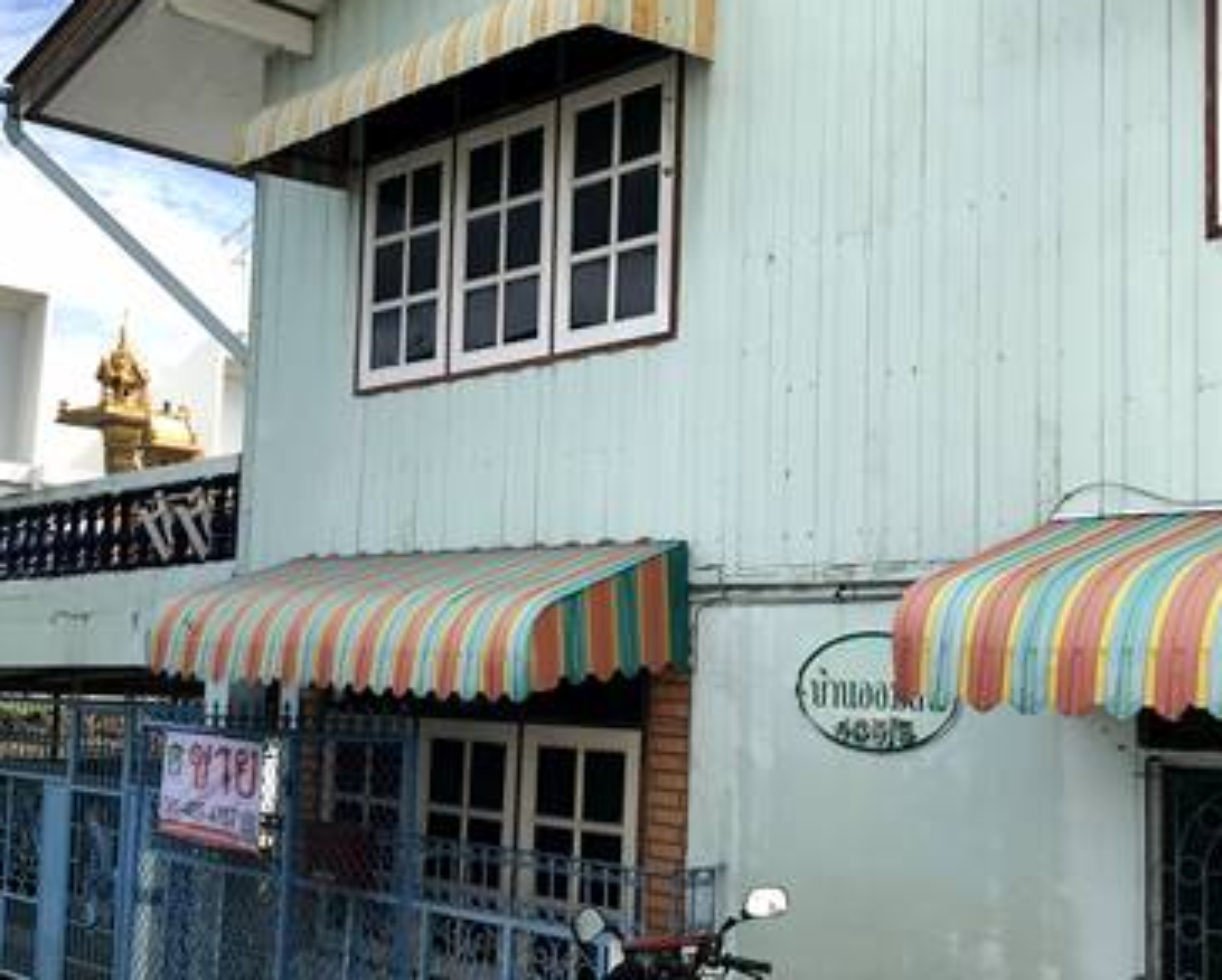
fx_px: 1629
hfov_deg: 41.1
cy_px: 557
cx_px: 621
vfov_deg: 33.4
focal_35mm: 45
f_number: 1.8
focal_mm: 3.99
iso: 20
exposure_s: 1/1473
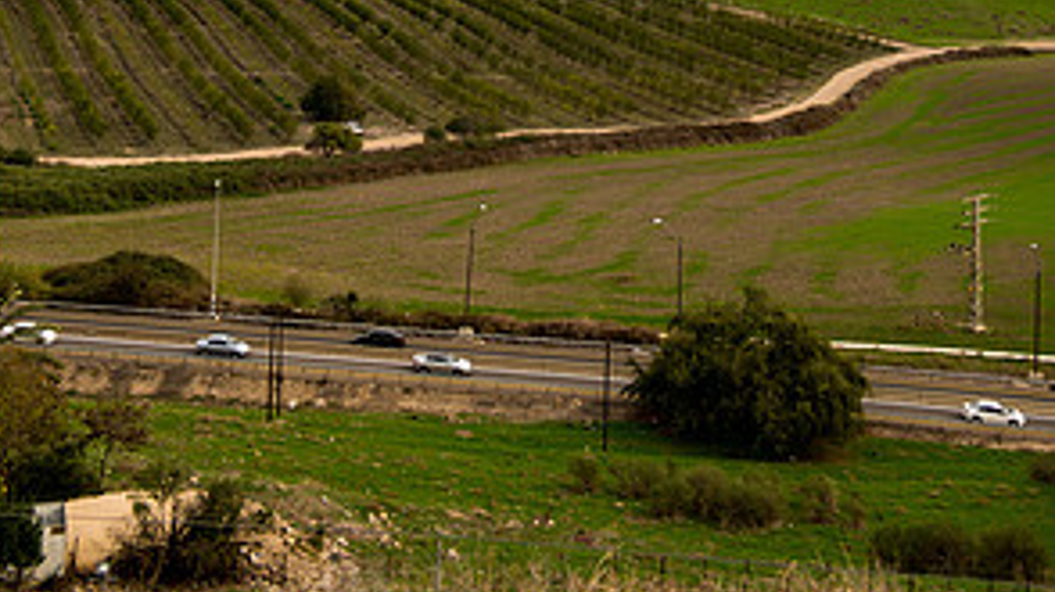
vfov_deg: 18.3
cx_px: 520
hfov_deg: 34.4
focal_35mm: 61
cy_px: -187
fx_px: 1706
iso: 100
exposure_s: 1/1000
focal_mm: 38
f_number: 3.5
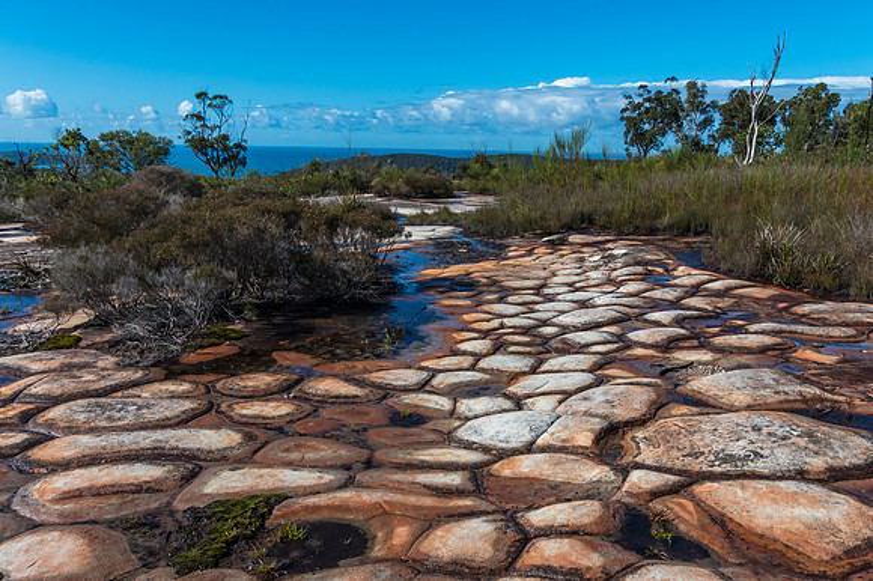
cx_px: 477
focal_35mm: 30
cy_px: 318
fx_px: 716
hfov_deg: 62.6
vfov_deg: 44.1
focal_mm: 18
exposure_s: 1/2000
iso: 250
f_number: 7.1
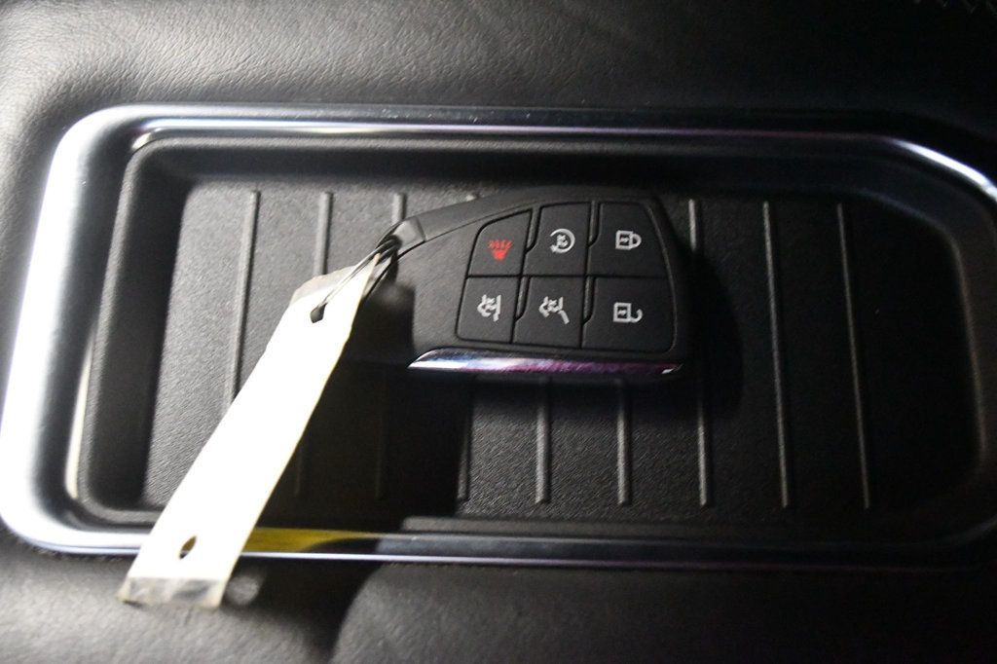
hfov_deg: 49.6
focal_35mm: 39
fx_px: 1080
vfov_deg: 34.2
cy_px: 332
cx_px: 498
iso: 12800
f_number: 4.2
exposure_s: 1/40
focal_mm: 26
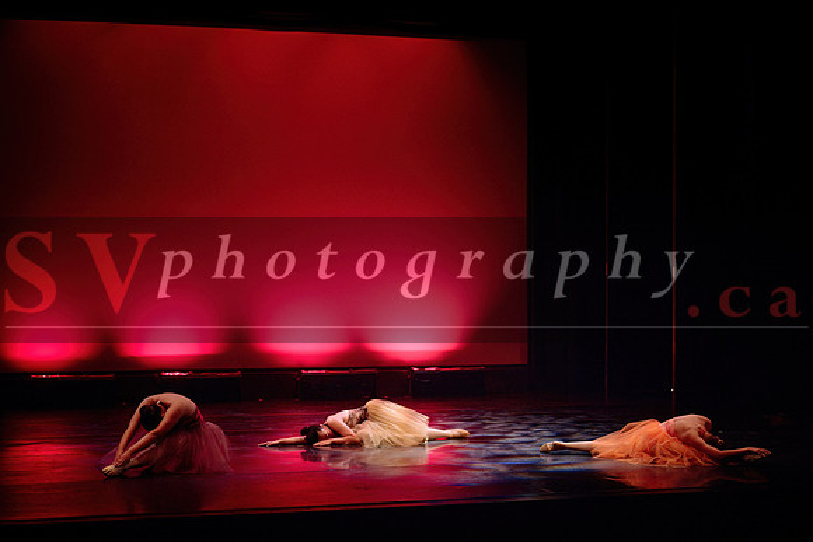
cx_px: 406
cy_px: 271
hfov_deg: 28.8
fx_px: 1581
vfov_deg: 19.5
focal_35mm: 70
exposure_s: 1/200
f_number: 2.8
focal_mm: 70
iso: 1600
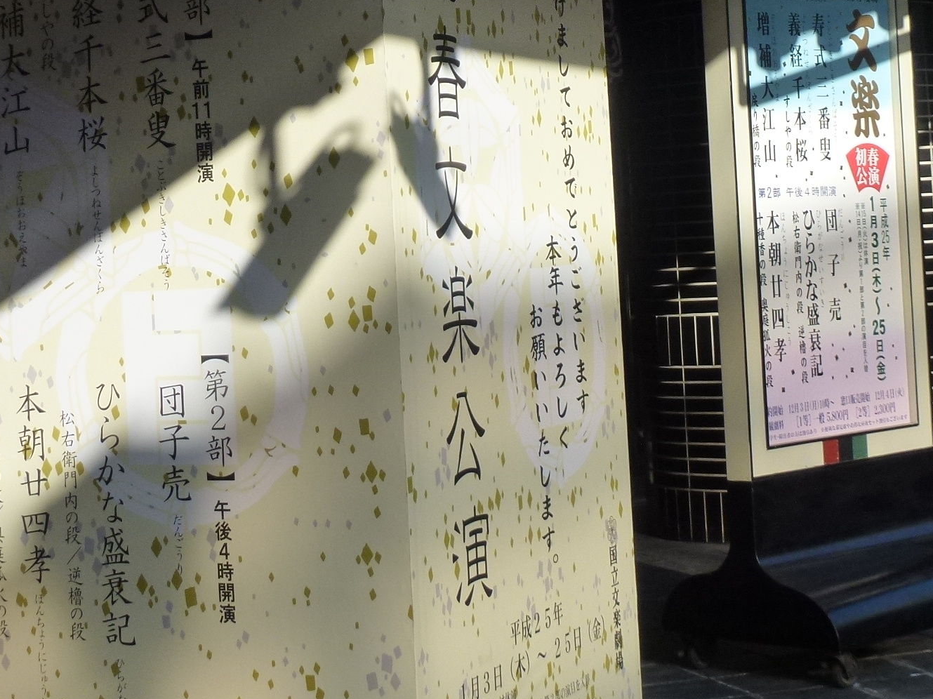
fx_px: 2129
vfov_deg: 18.6
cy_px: 240
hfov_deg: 24.7
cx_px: 388
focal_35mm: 79
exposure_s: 1/800
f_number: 3.9
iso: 160
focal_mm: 7.4
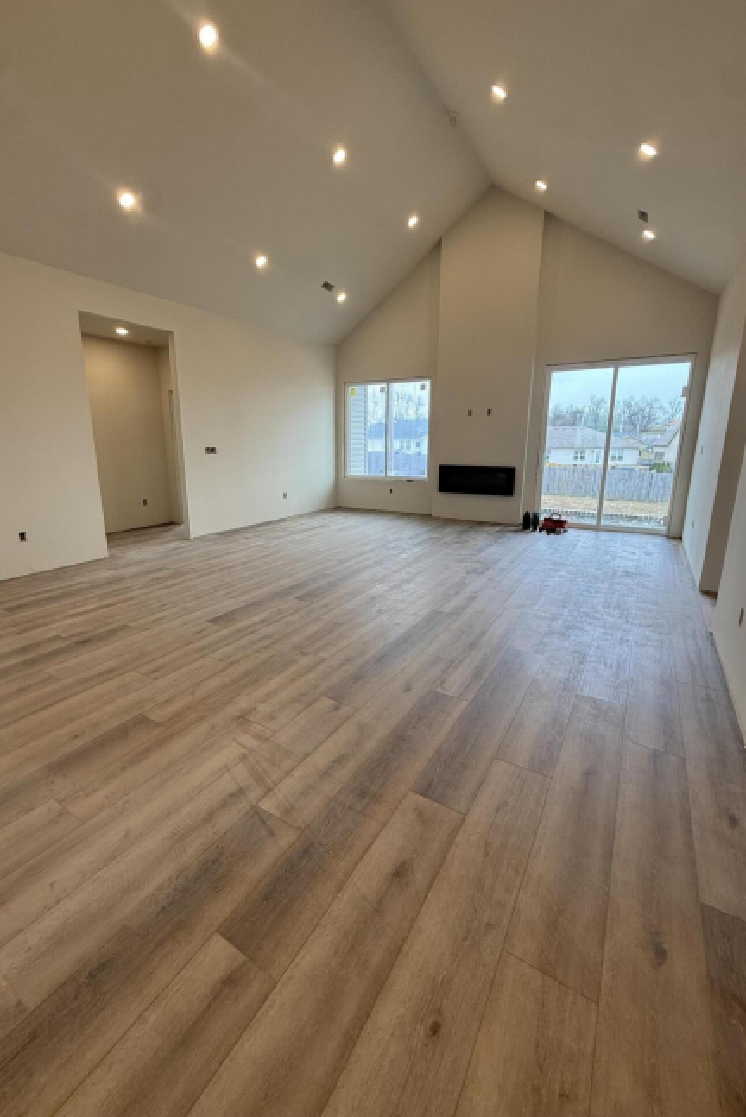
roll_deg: +0.3
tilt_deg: -11.8
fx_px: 466
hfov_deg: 77.3
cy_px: 545
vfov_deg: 100.3
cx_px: 345
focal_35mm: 15
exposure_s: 1/120
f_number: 2.2
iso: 80
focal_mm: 2.22
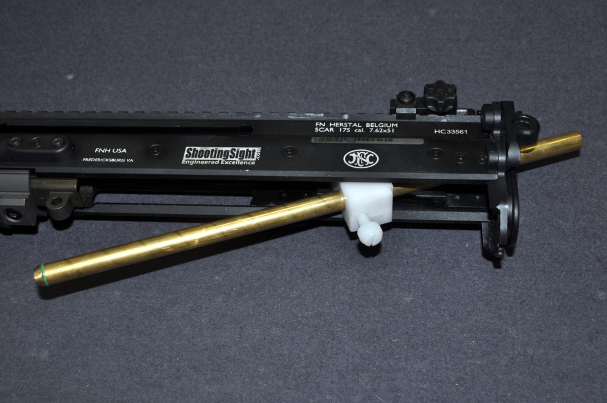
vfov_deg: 26.4
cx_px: 304
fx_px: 859
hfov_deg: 38.9
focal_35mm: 51
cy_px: 202
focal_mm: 34
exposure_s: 1/125
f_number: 5.6
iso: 200
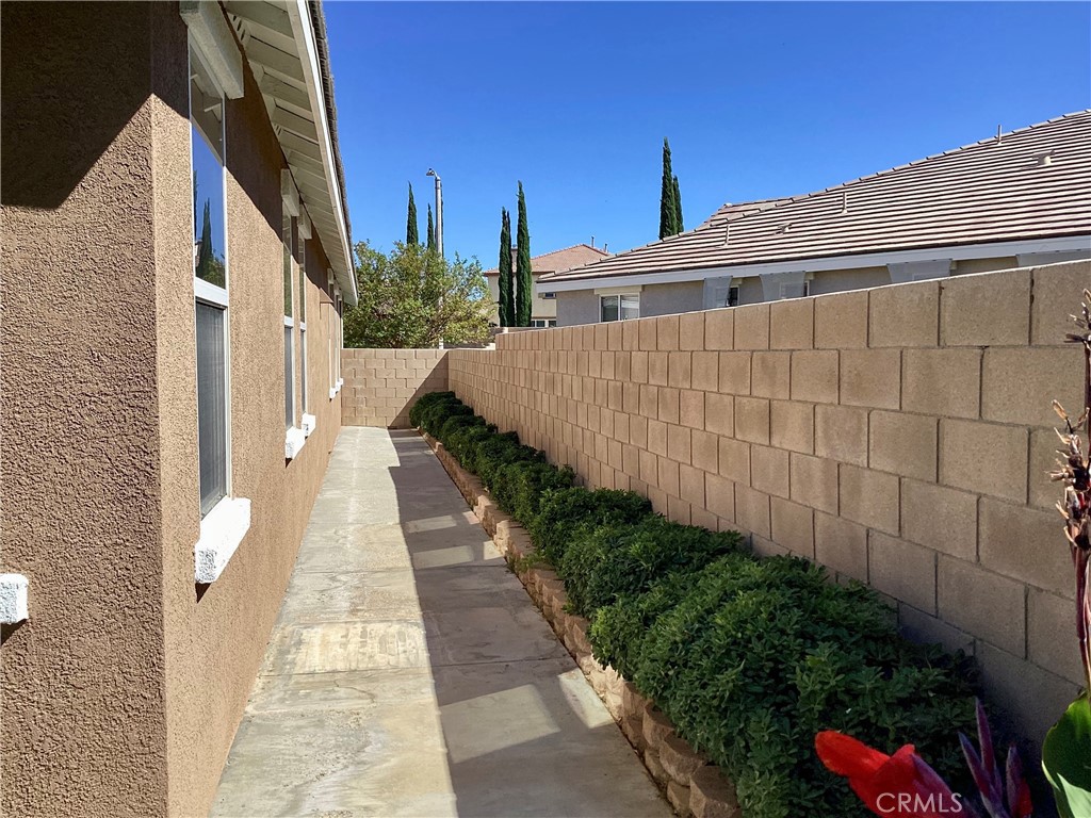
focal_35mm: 31
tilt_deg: -3.6
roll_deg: -1.5
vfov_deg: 45.4
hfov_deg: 58.4
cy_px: 409
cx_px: 546
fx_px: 977
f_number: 2.4
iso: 25
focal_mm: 3.3
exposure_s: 1/1253
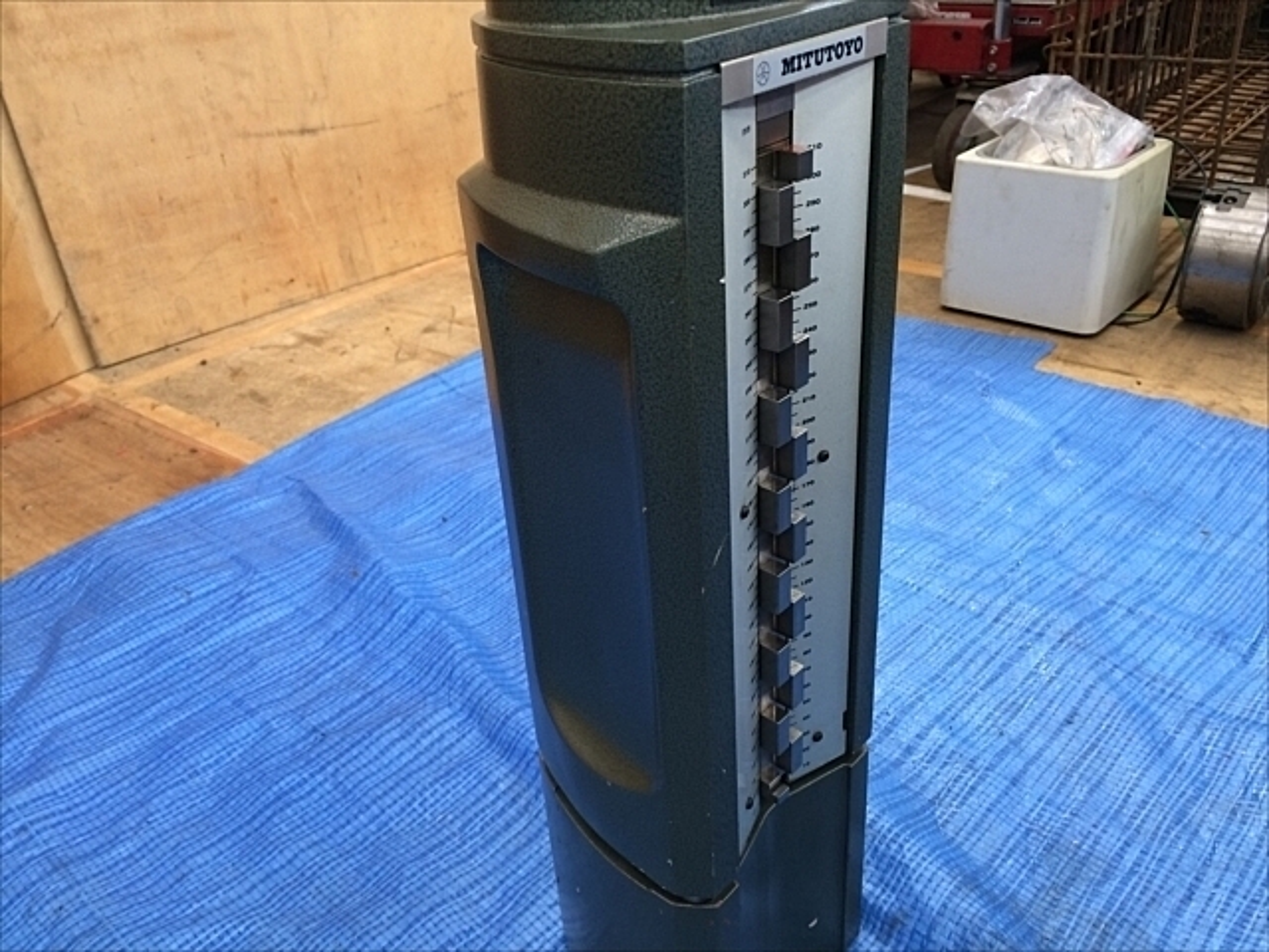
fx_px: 1063
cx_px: 634
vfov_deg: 48.2
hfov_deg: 61.7
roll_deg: +3.0
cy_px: 476
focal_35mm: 29
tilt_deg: -30.4
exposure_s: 1/30
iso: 80
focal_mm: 4.15
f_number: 2.2
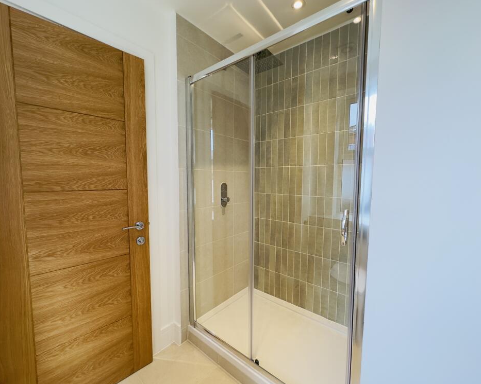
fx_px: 213
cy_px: 196
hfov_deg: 96.8
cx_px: 237
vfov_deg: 84.0
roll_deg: -0.6
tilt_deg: -4.6
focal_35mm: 15
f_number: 2.2
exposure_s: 1/100
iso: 125
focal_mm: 2.22
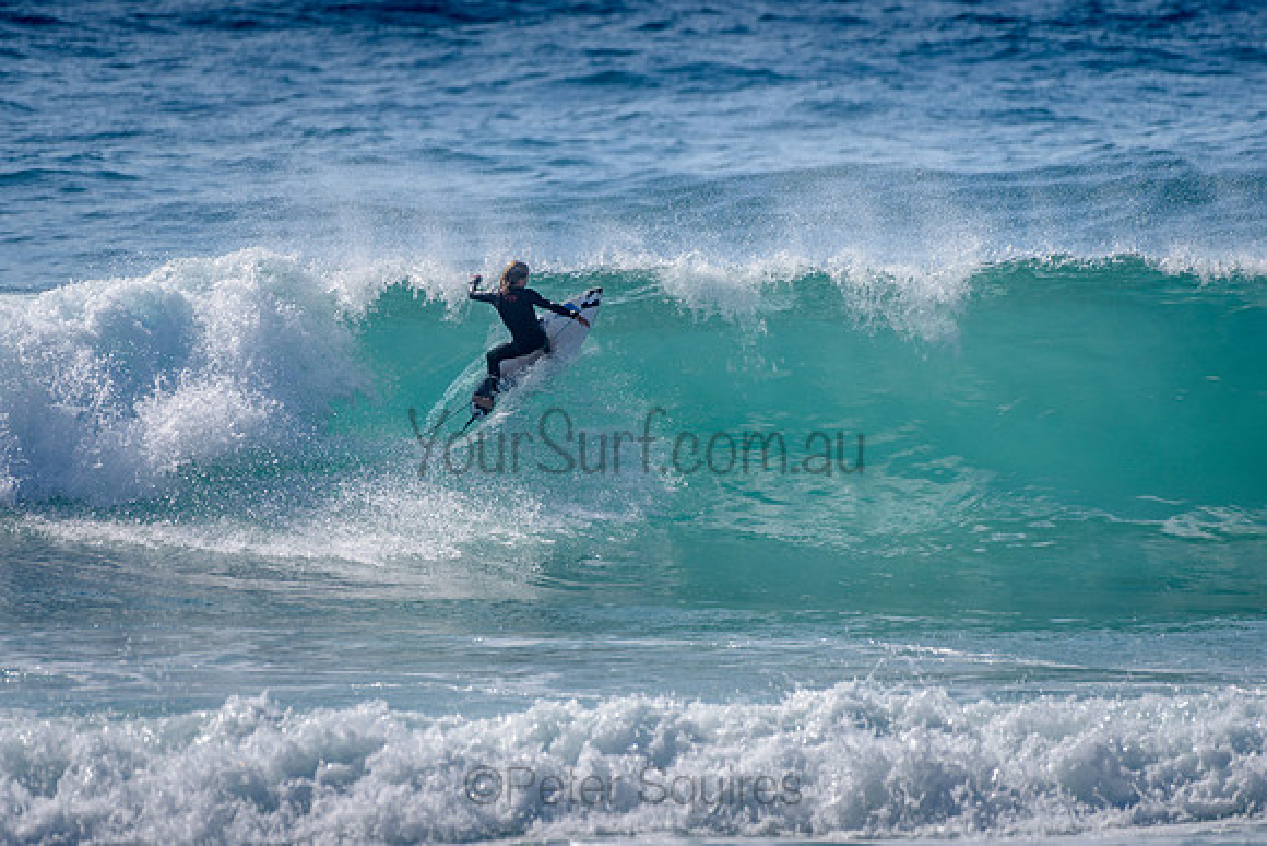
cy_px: 355
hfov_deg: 3.4
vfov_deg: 2.2
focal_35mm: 613
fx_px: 21584
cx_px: 490
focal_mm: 500
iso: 110
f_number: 5.6
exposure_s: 1/2000
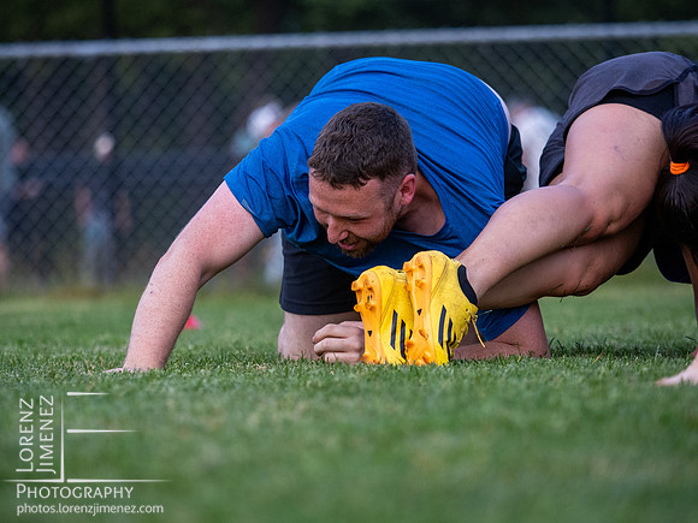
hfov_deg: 8.2
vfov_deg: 6.2
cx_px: 349
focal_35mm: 240
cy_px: 262
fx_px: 4839
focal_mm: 120
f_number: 2.8
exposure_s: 1/500
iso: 1250
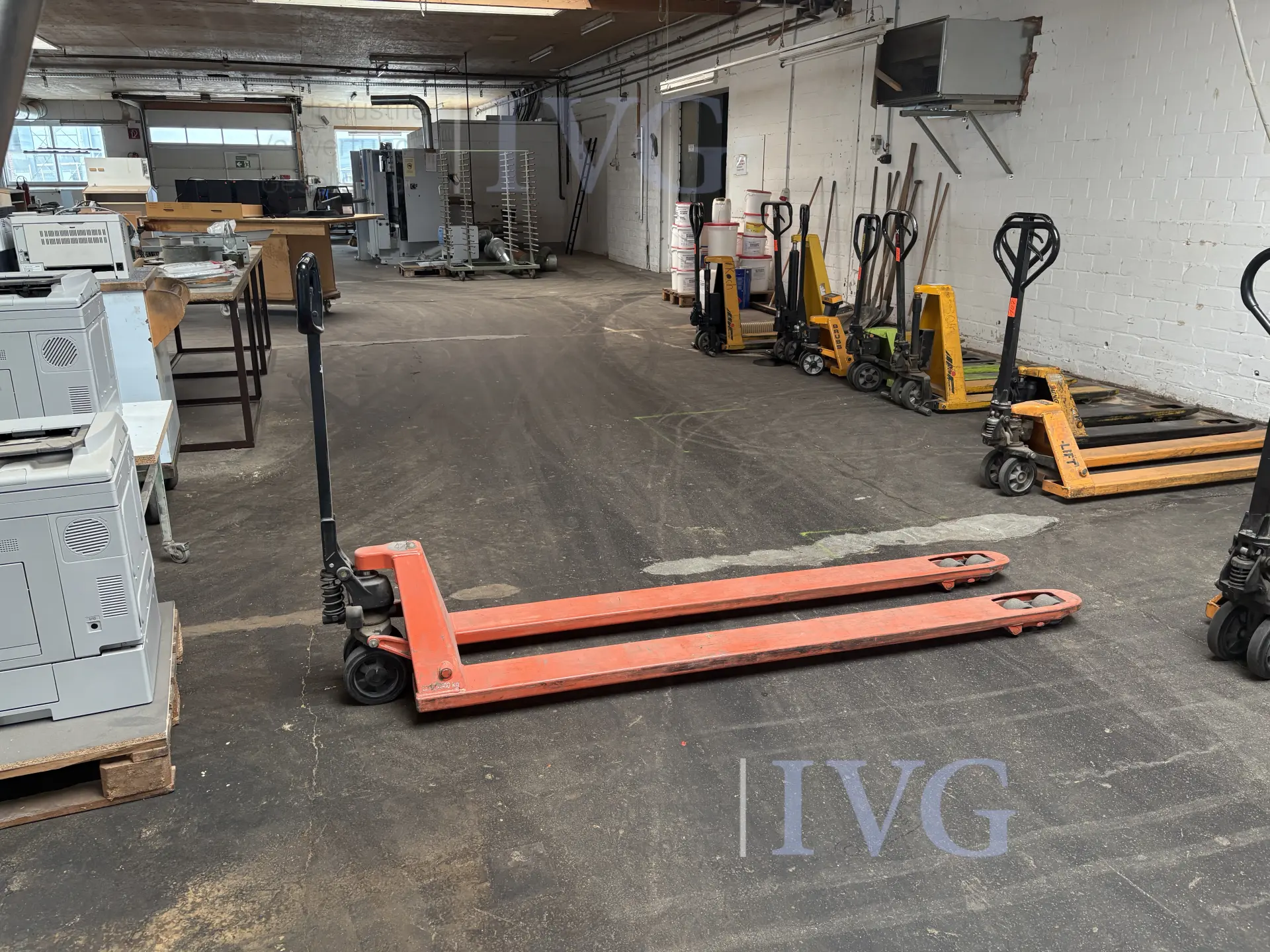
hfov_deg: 67.3
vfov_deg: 53.1
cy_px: 476
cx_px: 635
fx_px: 954
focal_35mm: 26
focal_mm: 5.96
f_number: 1.6
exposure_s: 1/60
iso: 125
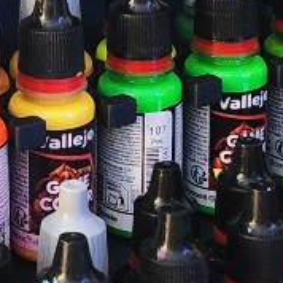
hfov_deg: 9.5
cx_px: -17
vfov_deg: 9.3
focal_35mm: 183
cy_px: -121
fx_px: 1693
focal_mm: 6.4
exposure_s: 1/33
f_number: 1.8
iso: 500
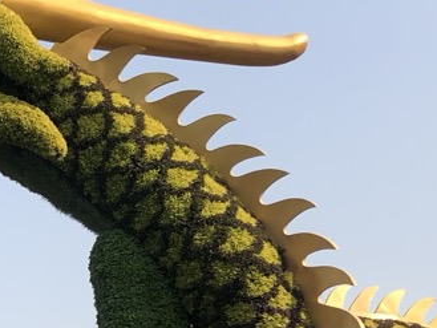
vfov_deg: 13.3
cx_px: -68
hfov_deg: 17.3
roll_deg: -0.6
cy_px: 372
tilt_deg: +11.1
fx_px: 1377
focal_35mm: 109
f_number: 1.8
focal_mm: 3.99
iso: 20
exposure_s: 1/1799
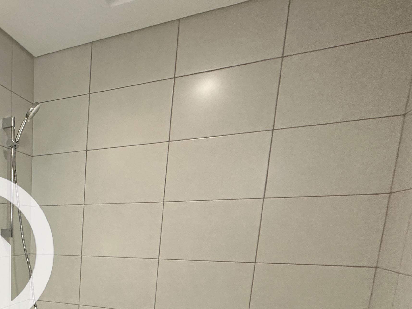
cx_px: -20
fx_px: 393
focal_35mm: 33
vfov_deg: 38.5
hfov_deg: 44.8
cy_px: 303
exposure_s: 1/50
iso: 400
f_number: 2.2
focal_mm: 2.22
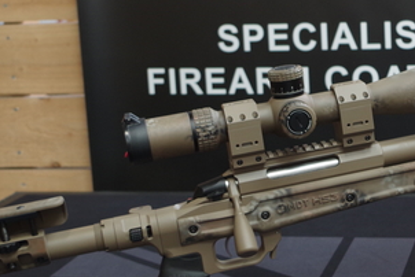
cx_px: 356
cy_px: 104
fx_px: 946
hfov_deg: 24.2
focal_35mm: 82
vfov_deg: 16.7
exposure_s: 1/50
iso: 400
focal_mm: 21.25
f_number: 4
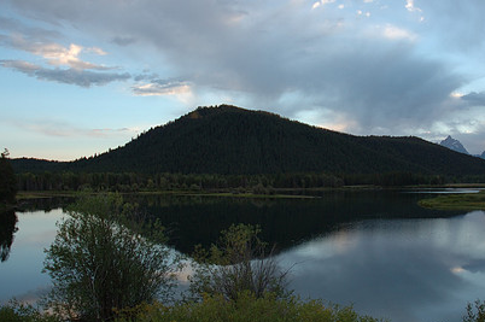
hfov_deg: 49.2
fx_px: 525
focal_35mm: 39
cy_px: 175
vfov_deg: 34.1
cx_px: 298
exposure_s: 1/160
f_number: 3.5
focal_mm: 18
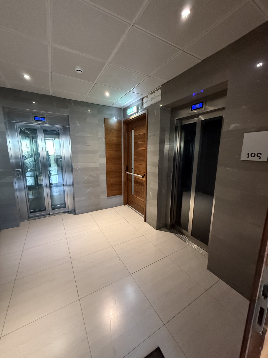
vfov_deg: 102.1
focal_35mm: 14
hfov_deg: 85.7
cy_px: 179
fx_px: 145
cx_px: 134
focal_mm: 2.22
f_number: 2.2
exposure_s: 1/50
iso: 640
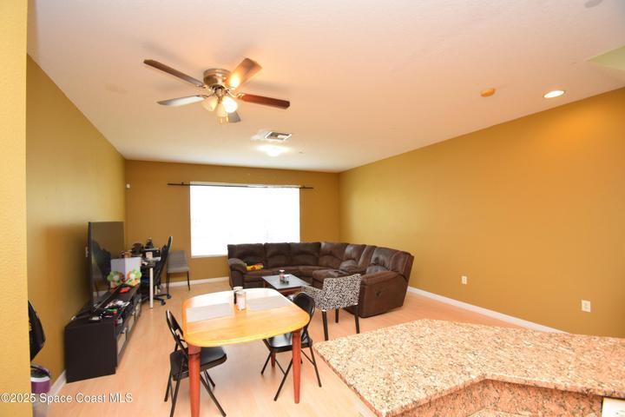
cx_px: 312
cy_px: 208
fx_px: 260
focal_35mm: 15
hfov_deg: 100.4
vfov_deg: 77.3
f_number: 5
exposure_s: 1/100
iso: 800
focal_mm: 10
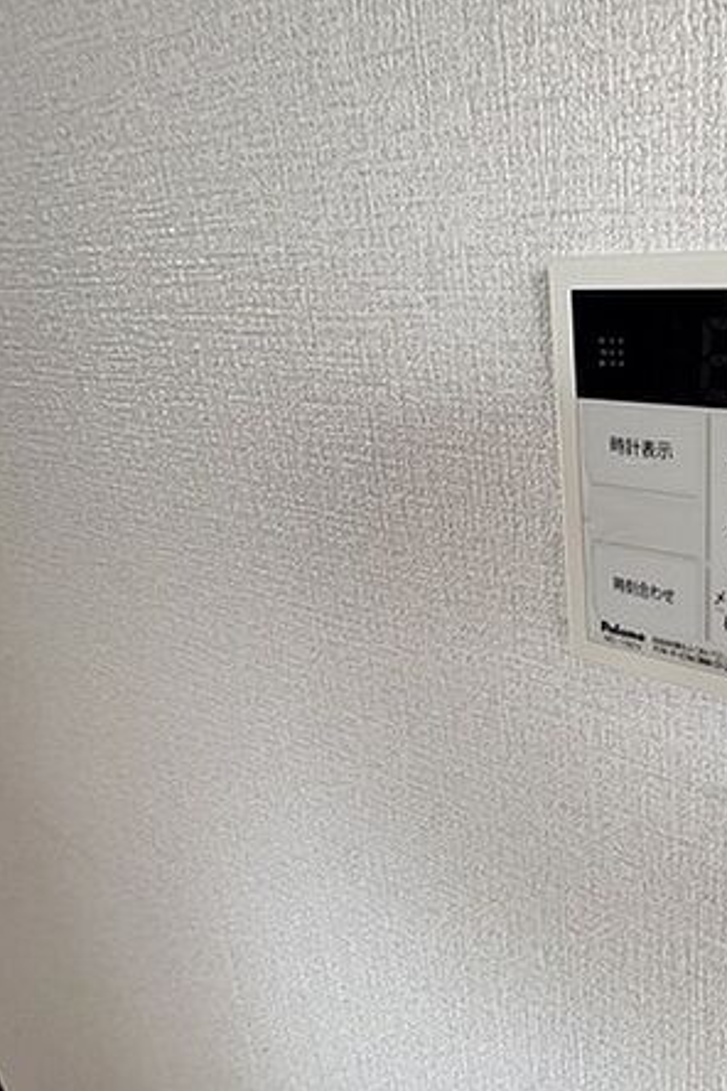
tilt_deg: -16.7
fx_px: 636
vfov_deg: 81.1
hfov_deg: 48.1
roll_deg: -2.1
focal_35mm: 21
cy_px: 506
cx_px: 742
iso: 250
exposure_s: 1/60
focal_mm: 2.22
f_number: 2.2
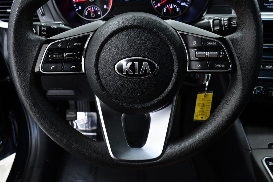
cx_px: 136
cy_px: 91
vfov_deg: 36.8
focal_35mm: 36
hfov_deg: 53.1
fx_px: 273
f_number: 8
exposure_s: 1/100
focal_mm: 24
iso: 2500
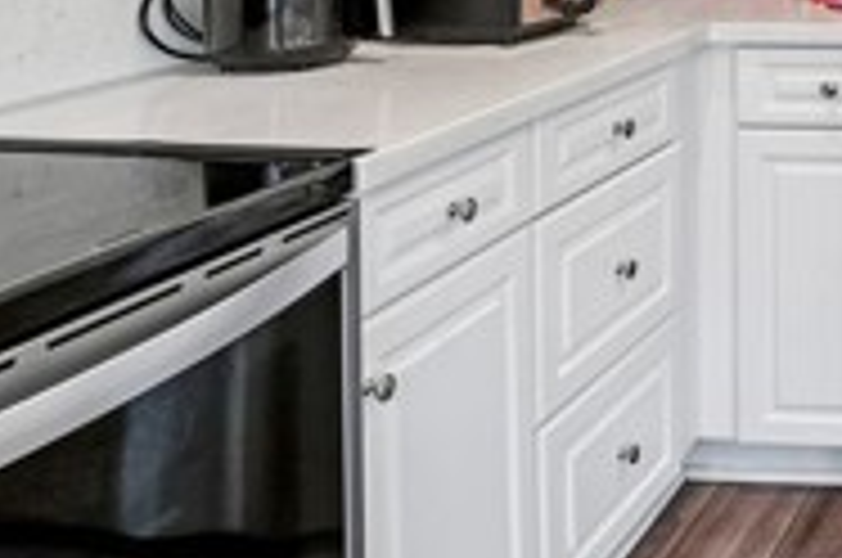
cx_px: 1207
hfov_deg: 29.1
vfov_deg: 24.3
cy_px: -176
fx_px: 1121
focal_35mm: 48
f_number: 8
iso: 400
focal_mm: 14
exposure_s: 1/40
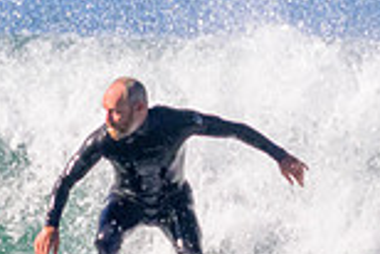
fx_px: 43032
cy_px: 271
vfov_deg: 0.3
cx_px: 129
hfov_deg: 0.5
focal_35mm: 4073
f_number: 11
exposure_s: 1/2000
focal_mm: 800
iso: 1400
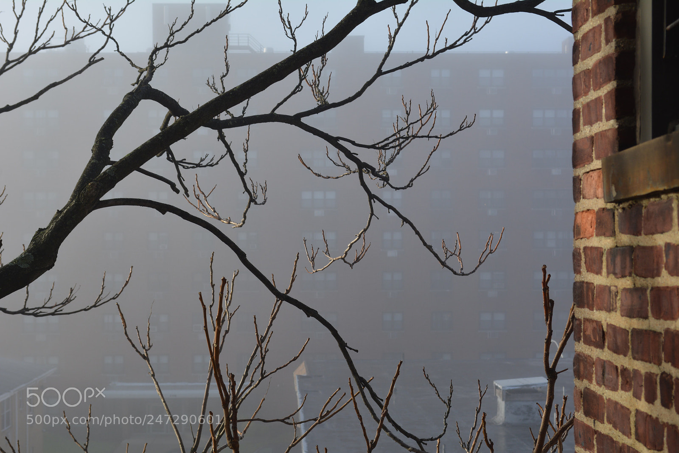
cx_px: 340
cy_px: 226
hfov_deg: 28.1
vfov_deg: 18.9
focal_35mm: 72
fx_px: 1358
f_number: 8
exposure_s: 1/250
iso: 160
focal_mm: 48
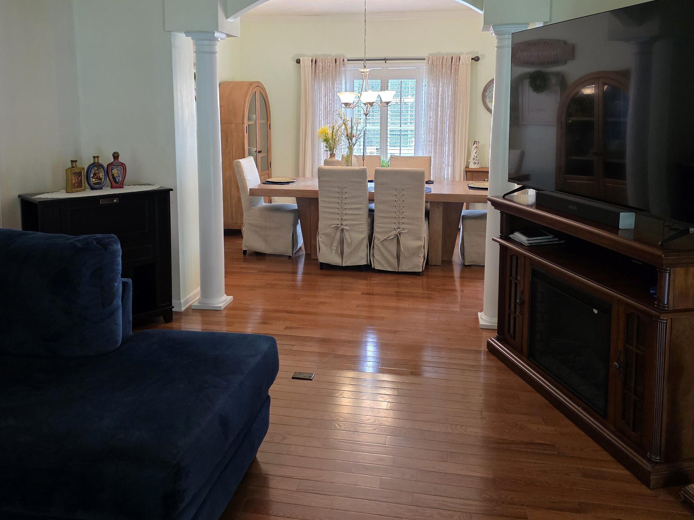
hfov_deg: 59.9
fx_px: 601
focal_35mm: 30
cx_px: 333
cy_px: 181
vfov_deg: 46.2
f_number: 1.7
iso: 500
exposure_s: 1/120
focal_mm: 6.3
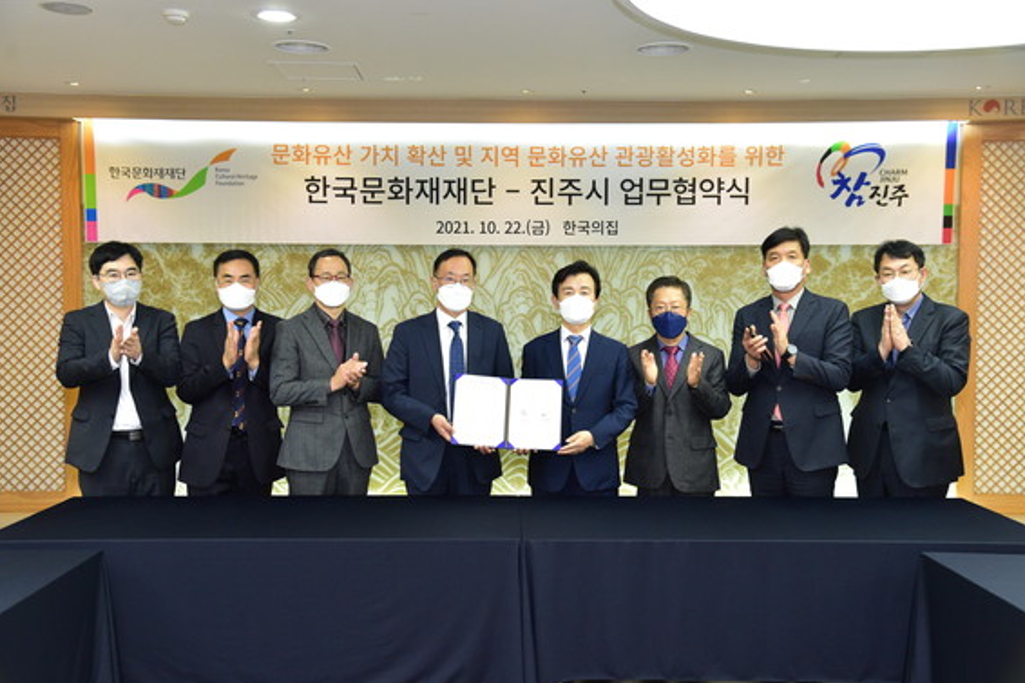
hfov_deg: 47.4
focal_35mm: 41
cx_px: 509
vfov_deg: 32.6
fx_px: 1167
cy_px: 348
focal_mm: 40
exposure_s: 1/250
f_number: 4.5
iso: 5000
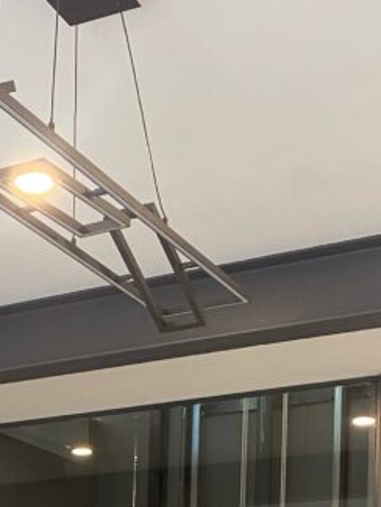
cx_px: -45
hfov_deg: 17.4
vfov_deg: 21.5
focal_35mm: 82
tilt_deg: +2.1
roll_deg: -1.0
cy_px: 666
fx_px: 1203
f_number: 1.8
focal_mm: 4.25
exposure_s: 1/60
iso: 200
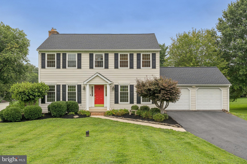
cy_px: 82
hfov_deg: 54.4
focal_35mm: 35
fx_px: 240
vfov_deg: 37.8
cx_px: 124
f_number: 8
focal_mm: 35
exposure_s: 1/125
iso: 250
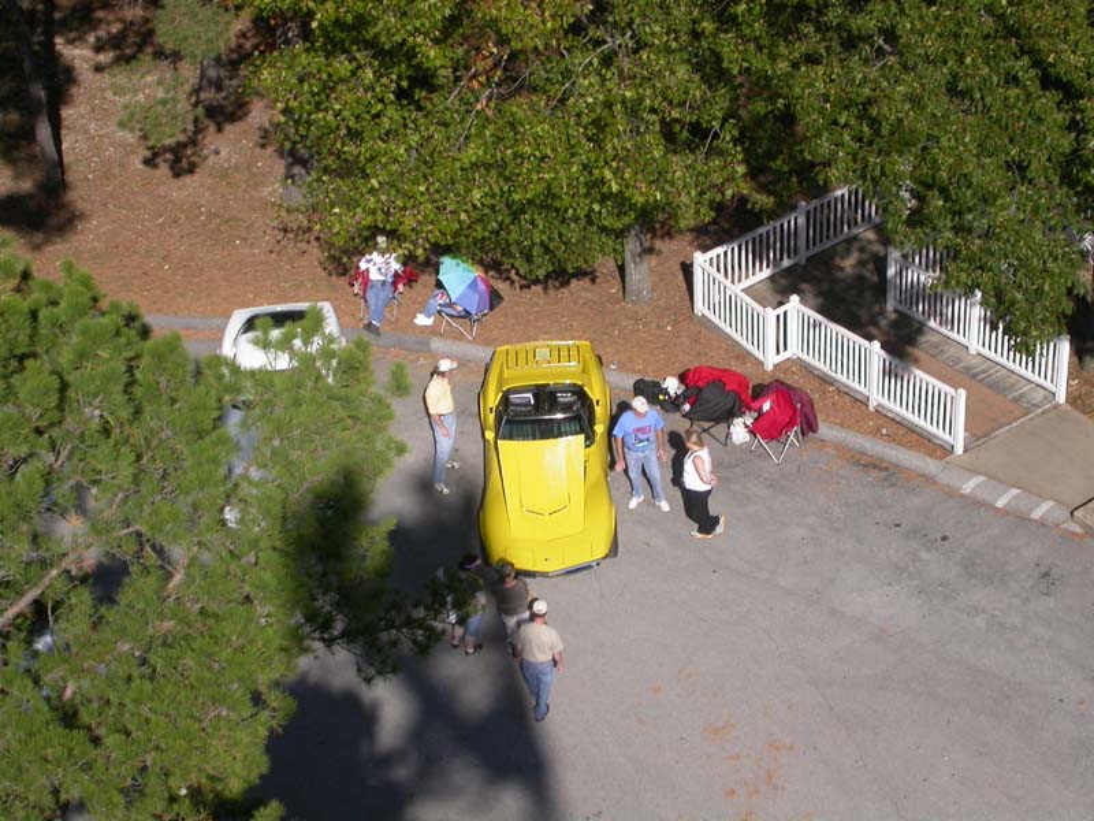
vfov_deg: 12.0
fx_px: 3919
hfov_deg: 15.9
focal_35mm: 124
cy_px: 410
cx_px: 547
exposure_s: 1/435
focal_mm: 25.7
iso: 100
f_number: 7.2
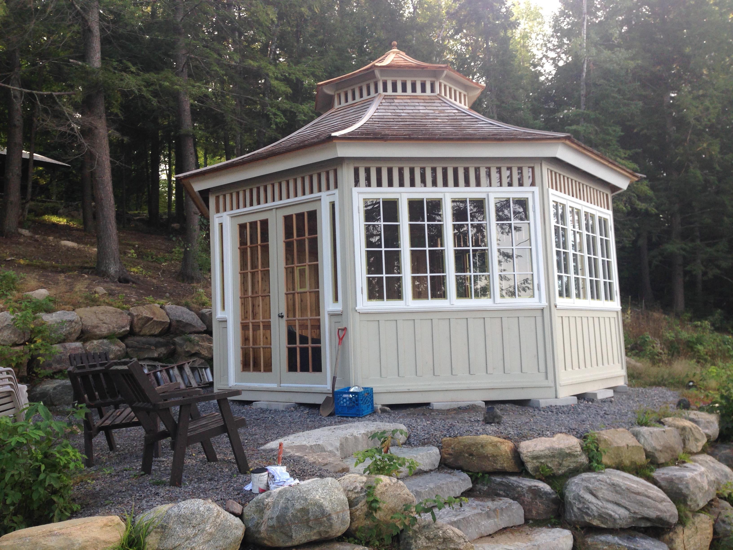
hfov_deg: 55.4
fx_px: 699
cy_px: 275
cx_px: 366
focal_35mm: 33
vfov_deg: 42.9
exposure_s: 1/212
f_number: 2.4
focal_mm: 4.12
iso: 50
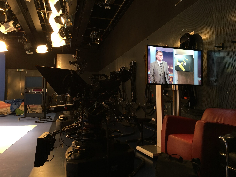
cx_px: 118
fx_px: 198
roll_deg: -0.2
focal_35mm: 29
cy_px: 88
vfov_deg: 48.2
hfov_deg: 61.7
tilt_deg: +3.1
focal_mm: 4.15
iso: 160
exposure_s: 1/33
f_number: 2.2
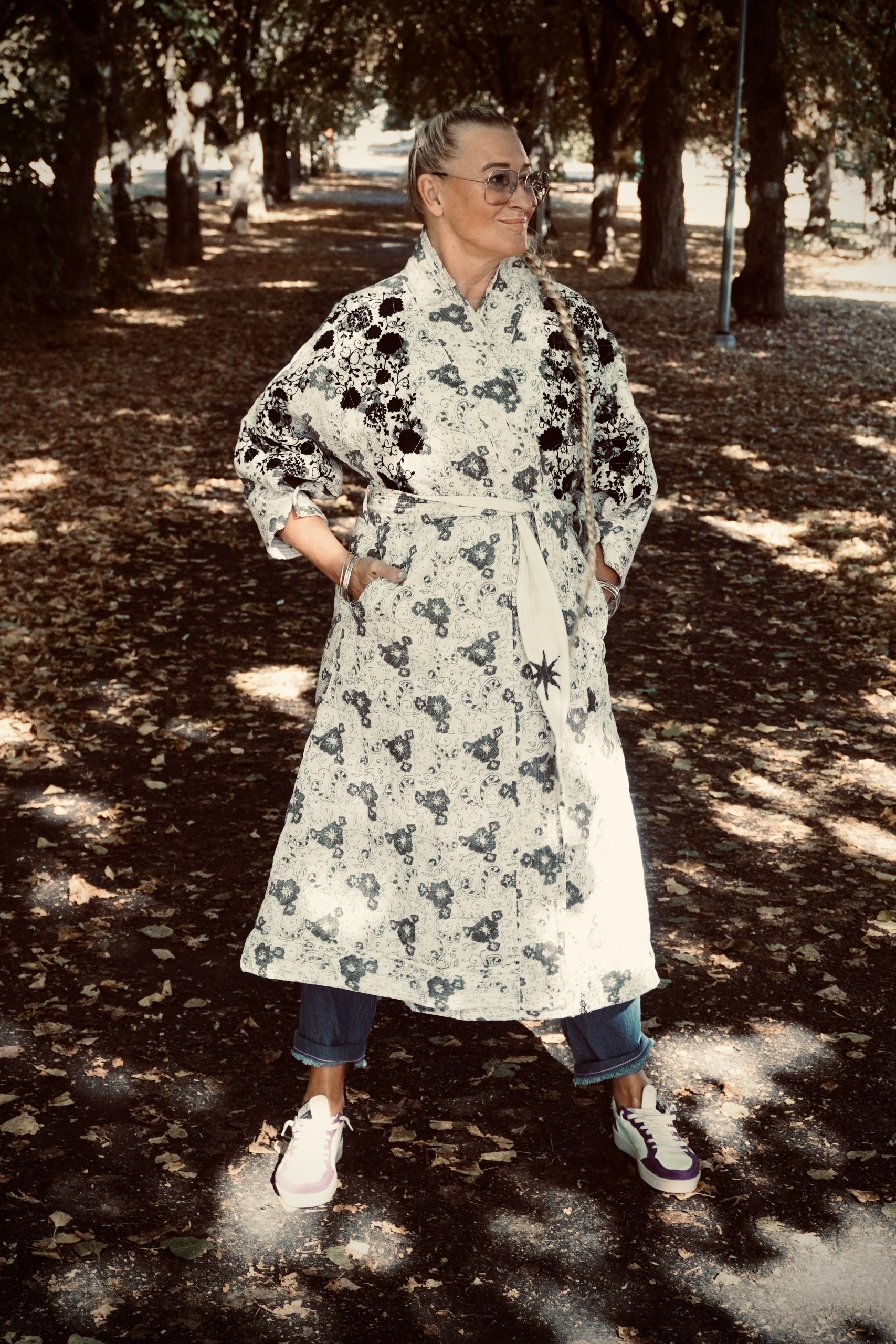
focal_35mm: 51
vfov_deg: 38.9
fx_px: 1904
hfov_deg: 26.5
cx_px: 448
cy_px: 672
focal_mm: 34
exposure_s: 1/160
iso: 320
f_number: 5
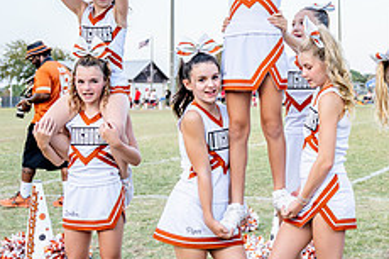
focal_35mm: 77
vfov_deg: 17.4
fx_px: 831
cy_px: 22
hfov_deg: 24.9
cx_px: 402
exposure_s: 1/640
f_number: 2.8
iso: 250
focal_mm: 25.8
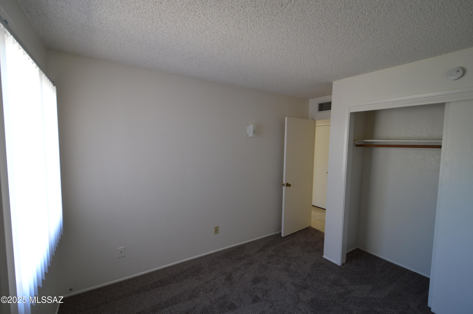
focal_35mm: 15
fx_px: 197
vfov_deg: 77.2
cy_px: 157
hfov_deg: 100.4
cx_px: 236
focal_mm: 10
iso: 450
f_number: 3.5
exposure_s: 1/60
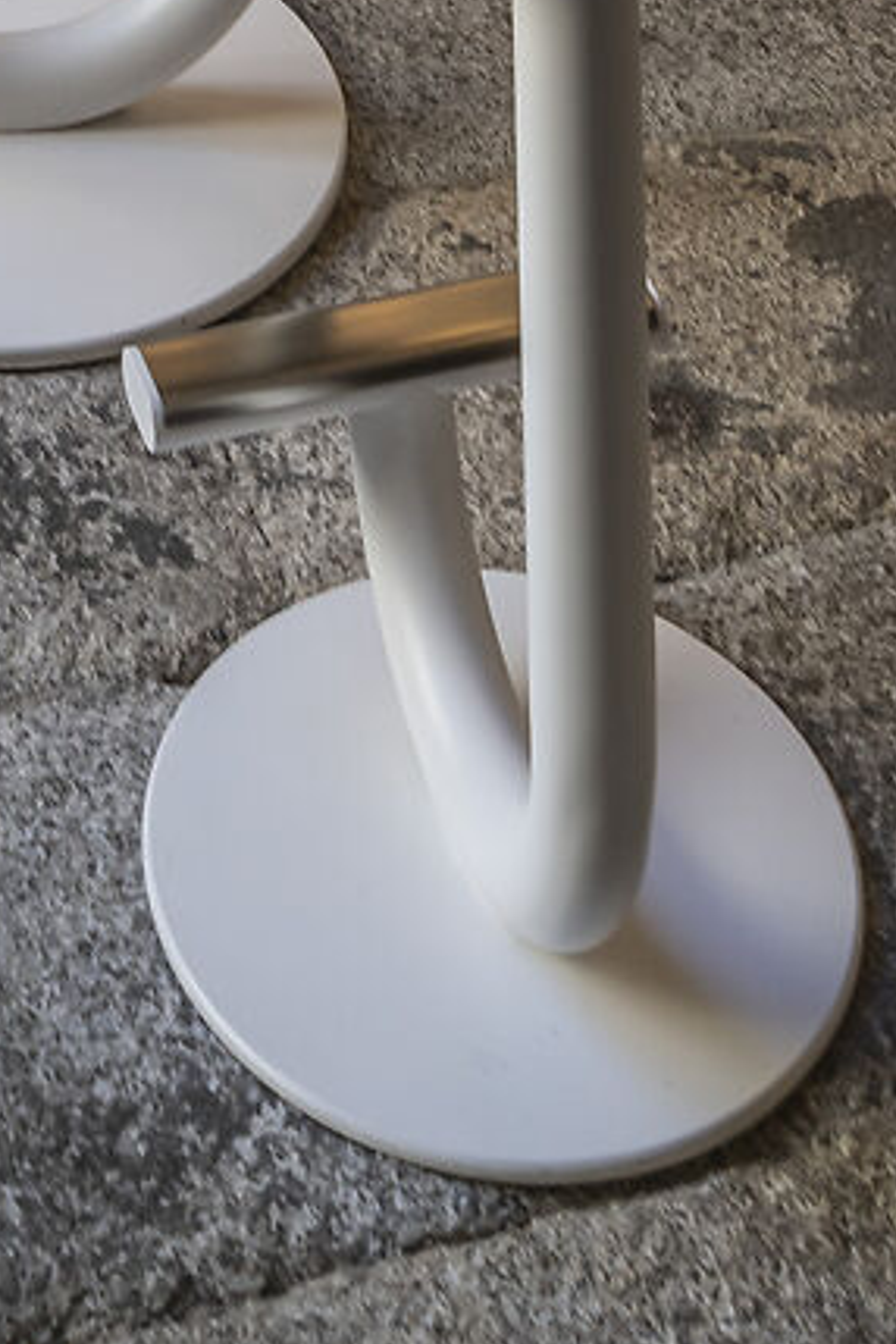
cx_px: -42
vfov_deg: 13.2
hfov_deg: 14.1
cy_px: -2202
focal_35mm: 95
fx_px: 3546
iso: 200
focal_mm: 17
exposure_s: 1/30
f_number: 8
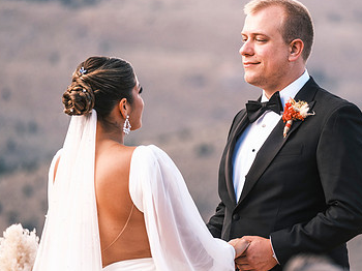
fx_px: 3501
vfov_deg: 4.4
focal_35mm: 335
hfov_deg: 5.9
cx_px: 276
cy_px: 135
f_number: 2.8
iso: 400
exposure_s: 1/480
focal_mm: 140
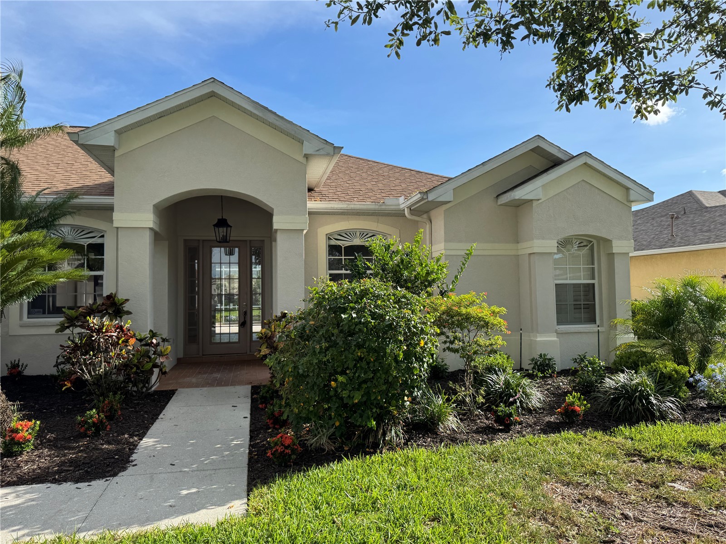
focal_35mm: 24
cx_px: 363
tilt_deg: +2.6
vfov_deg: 56.8
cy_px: 272
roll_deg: +1.5
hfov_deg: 71.6
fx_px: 503
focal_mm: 6.76
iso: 80
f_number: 1.78
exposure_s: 1/2415
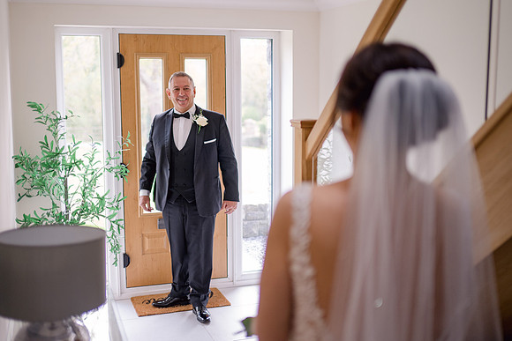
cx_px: 234
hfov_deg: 46.2
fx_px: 600
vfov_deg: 31.8
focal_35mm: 42
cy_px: 157
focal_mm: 35
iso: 320
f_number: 1.4
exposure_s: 1/320
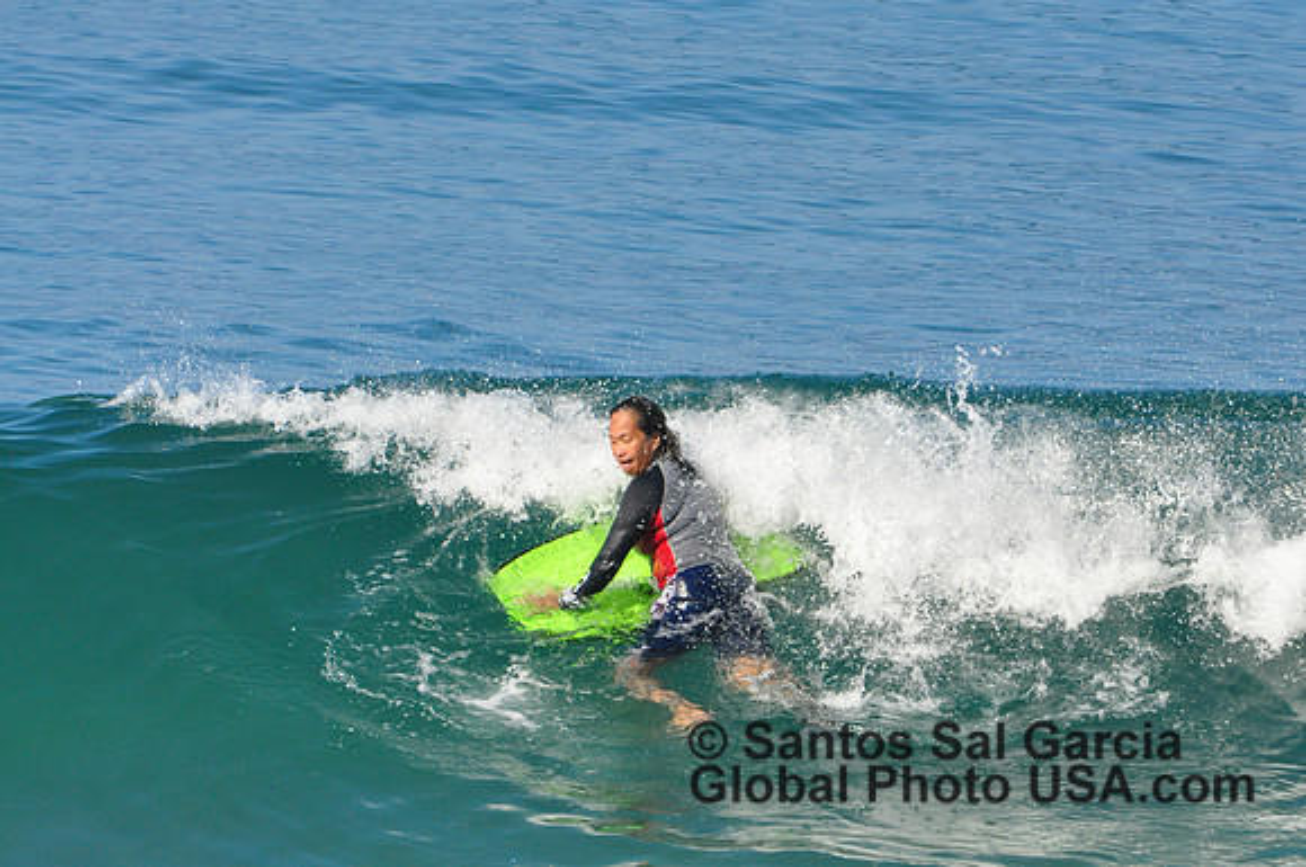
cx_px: 653
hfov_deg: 2.5
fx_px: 29887
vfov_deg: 1.7
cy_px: 434
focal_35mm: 825
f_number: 9
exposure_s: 1/2500
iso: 1250
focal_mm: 550
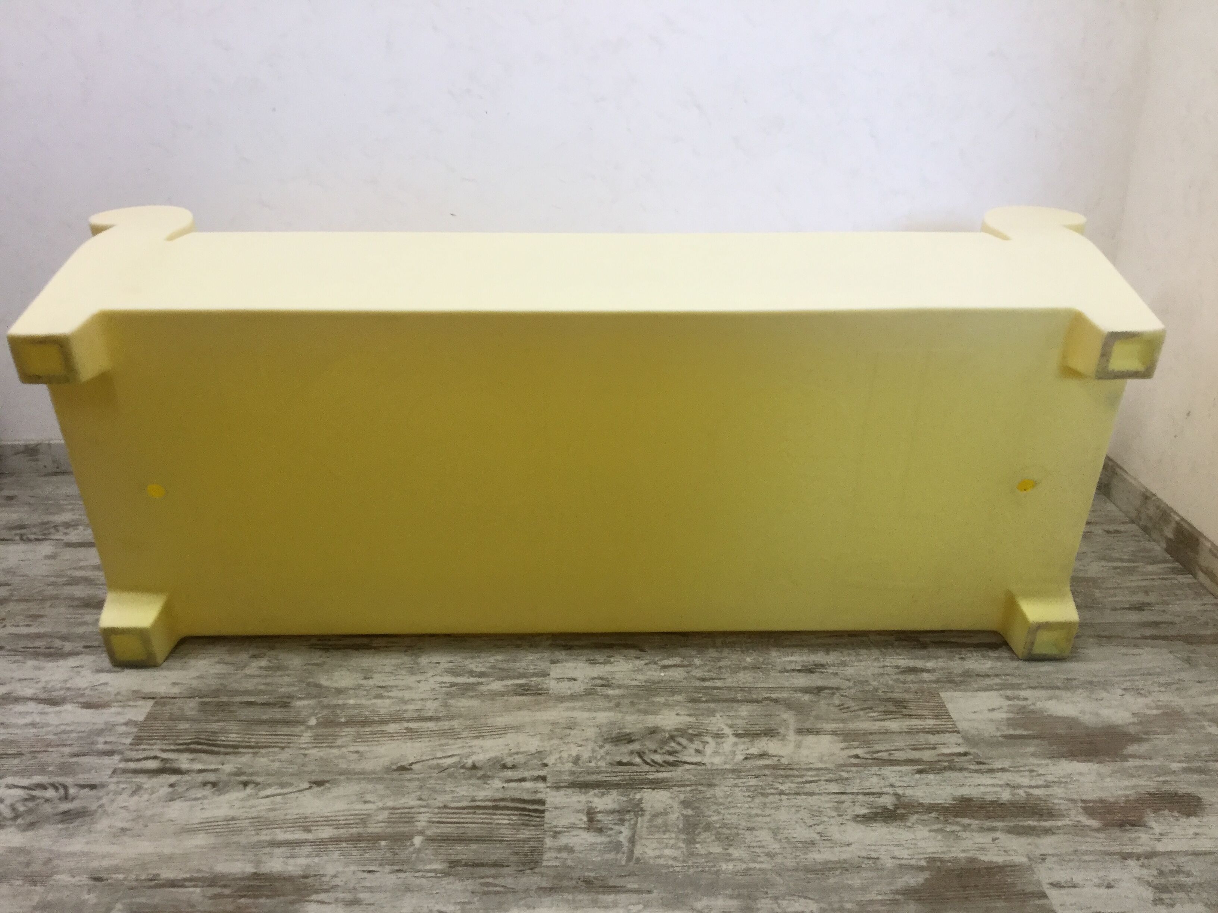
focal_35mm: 31
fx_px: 1091
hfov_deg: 58.4
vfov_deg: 45.4
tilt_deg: -22.8
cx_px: 609
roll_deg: -0.2
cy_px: 456
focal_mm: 3.3
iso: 50
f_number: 2.4
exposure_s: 1/33
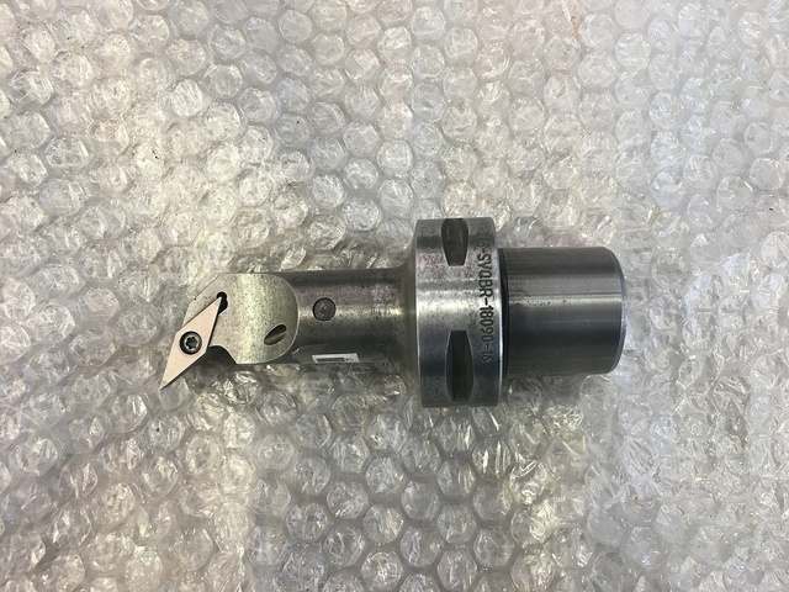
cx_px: 394
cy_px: 296
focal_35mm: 29
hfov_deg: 61.7
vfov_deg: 48.2
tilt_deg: -77.1
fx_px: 661
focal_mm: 4.15
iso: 50
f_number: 2.2
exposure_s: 1/30
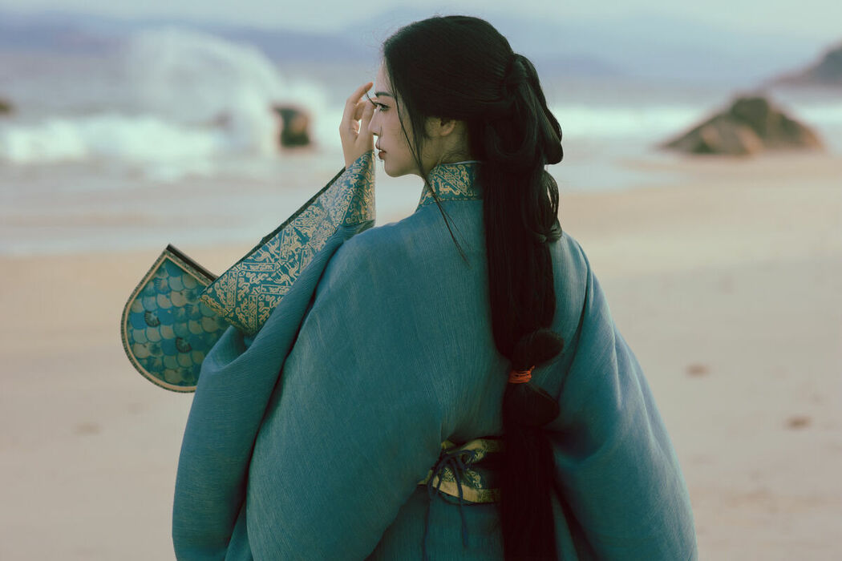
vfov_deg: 16.1
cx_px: 421
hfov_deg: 23.9
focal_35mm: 85
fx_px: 1988
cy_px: 280
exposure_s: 1/1250
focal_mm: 85
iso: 100
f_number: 3.5
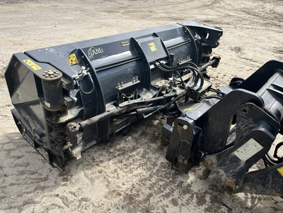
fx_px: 213
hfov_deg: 67.3
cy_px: 106
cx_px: 142
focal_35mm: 26
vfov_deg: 53.1
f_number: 1.6
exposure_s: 1/1721
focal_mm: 5.1
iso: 50
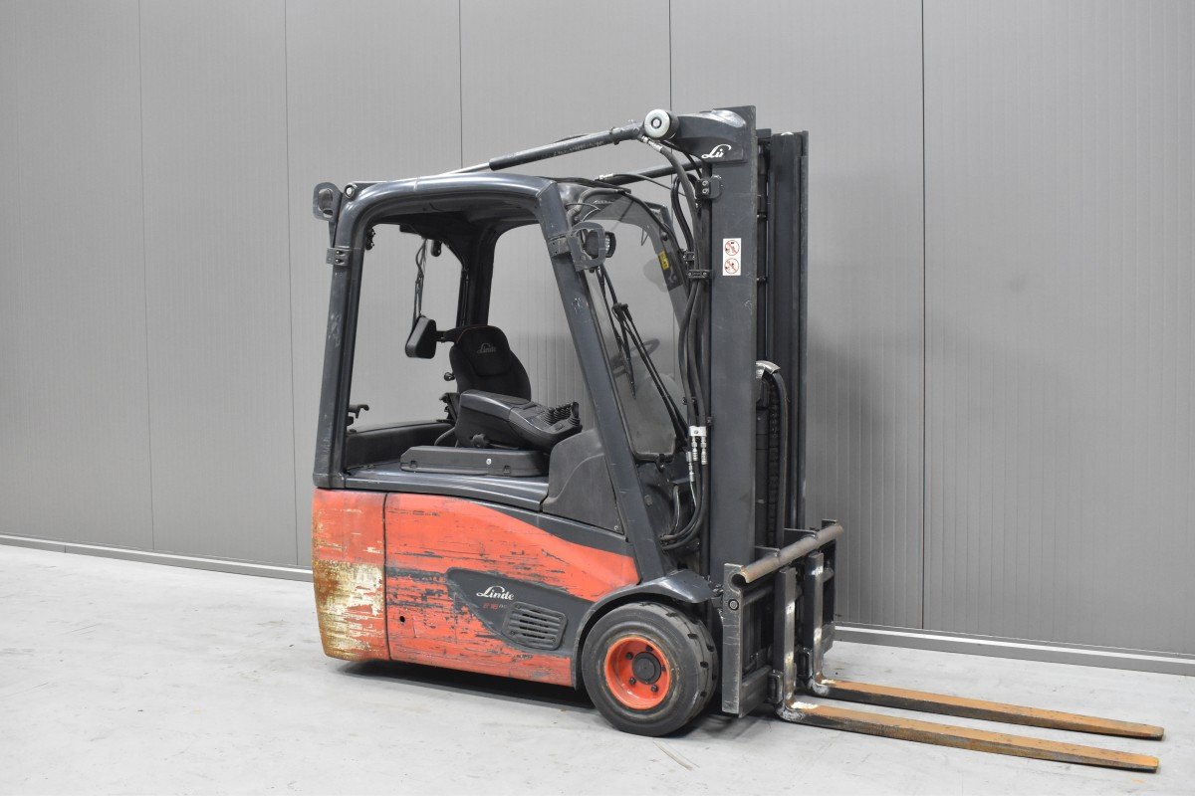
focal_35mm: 34
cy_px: 398
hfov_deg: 55.1
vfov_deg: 38.4
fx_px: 1145
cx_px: 598
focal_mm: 23
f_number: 5.6
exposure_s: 1/40
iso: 2000
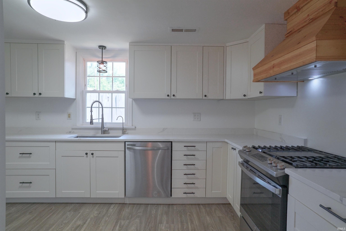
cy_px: 116
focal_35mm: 21
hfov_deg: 81.2
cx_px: 173
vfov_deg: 59.5
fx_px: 202
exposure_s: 1/160
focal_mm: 21
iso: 640
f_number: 4
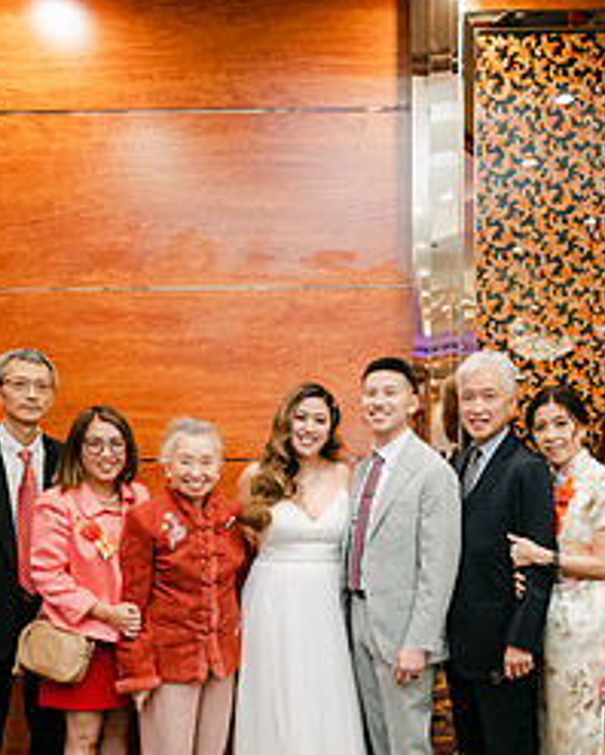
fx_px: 917
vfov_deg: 43.9
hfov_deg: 36.4
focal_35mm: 41
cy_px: 520
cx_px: 367
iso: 800
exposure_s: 1/125
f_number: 2.8
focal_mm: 16
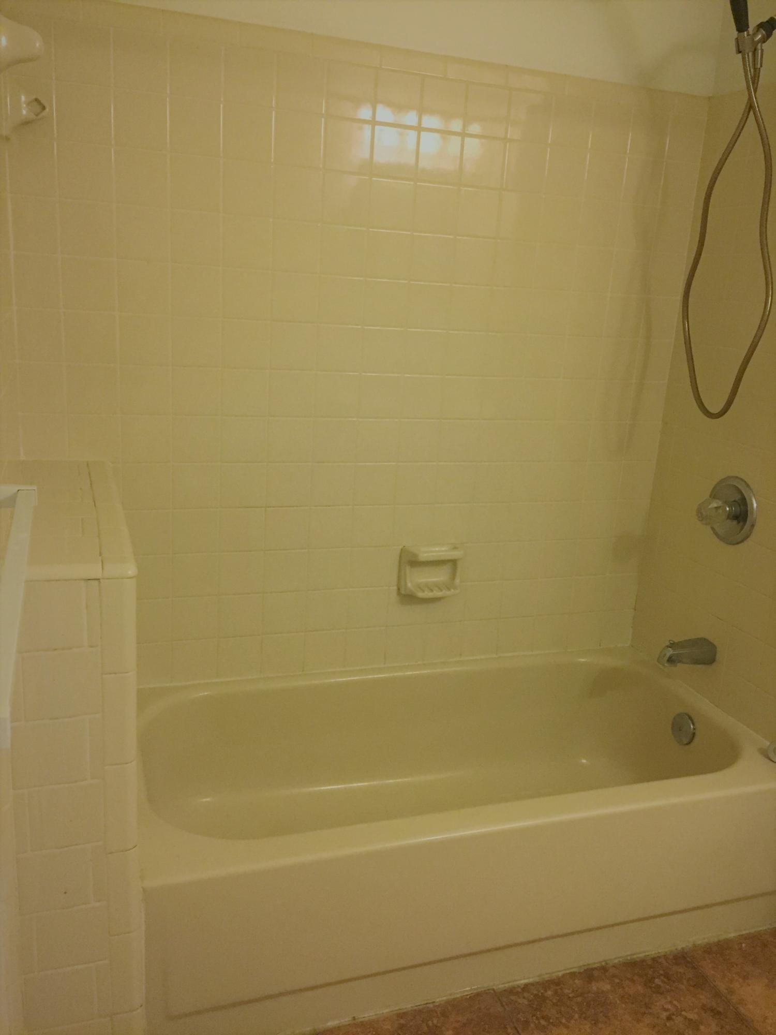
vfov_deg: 61.7
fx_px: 867
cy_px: 518
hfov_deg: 48.2
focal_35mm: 29
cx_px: 388
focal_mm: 4.15
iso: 200
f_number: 2.2
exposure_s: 1/30
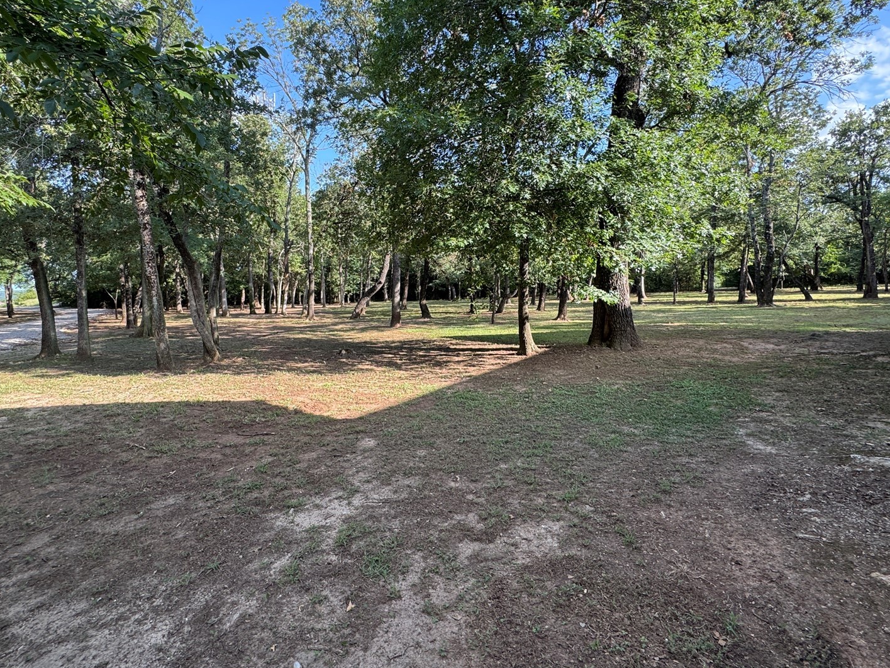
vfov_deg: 68.2
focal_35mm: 19
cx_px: 411
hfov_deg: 84.5
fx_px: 488
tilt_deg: -0.4
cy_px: 278
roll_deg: +0.8
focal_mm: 2.22
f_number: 2.2
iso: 40
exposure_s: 1/212
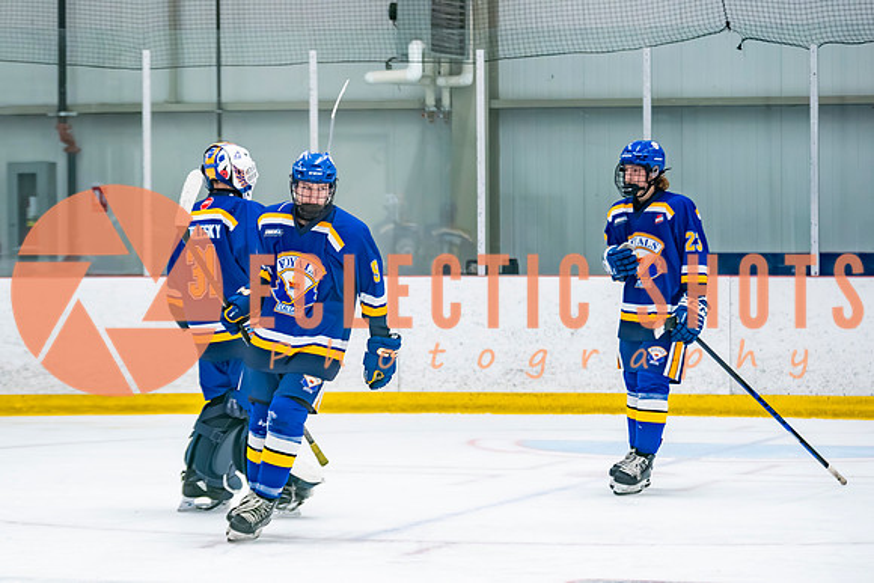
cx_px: 321
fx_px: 3603
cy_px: 309
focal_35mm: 148
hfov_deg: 13.8
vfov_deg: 9.3
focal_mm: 102
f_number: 2.8
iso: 2000
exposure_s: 1/640
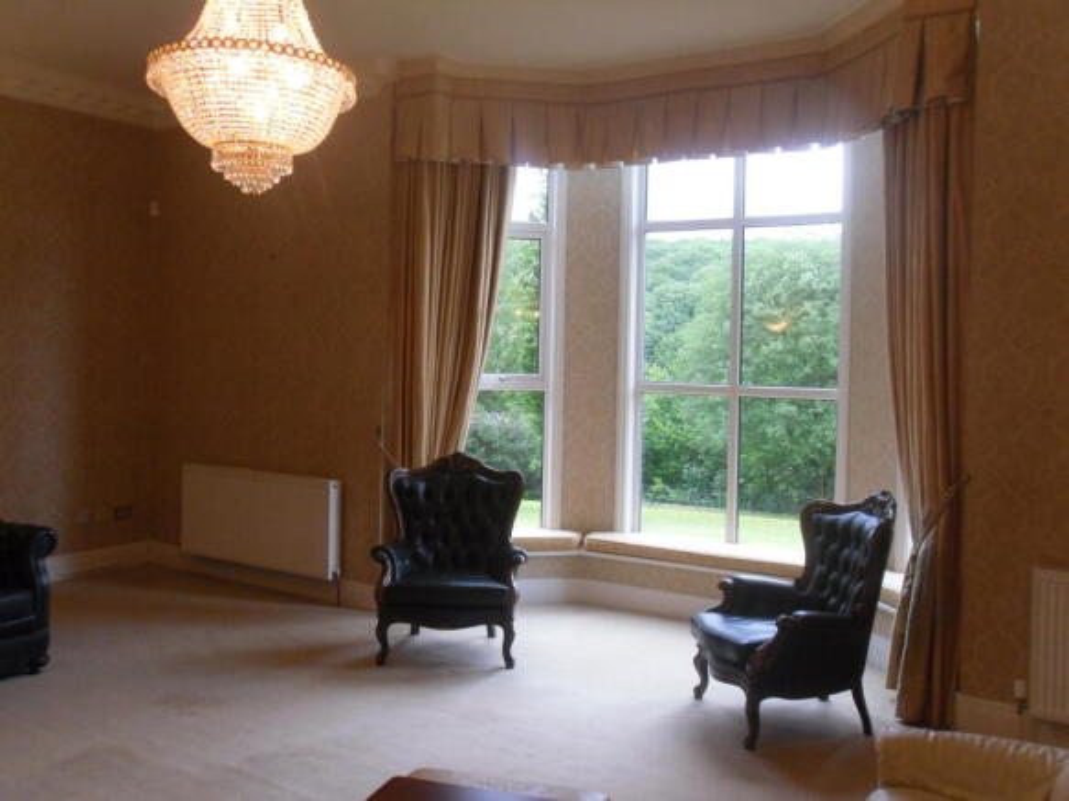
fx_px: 1081
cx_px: 534
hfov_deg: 52.6
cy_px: 400
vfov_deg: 40.7
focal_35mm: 35
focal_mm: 6.3
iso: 400
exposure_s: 1/45
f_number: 3.5
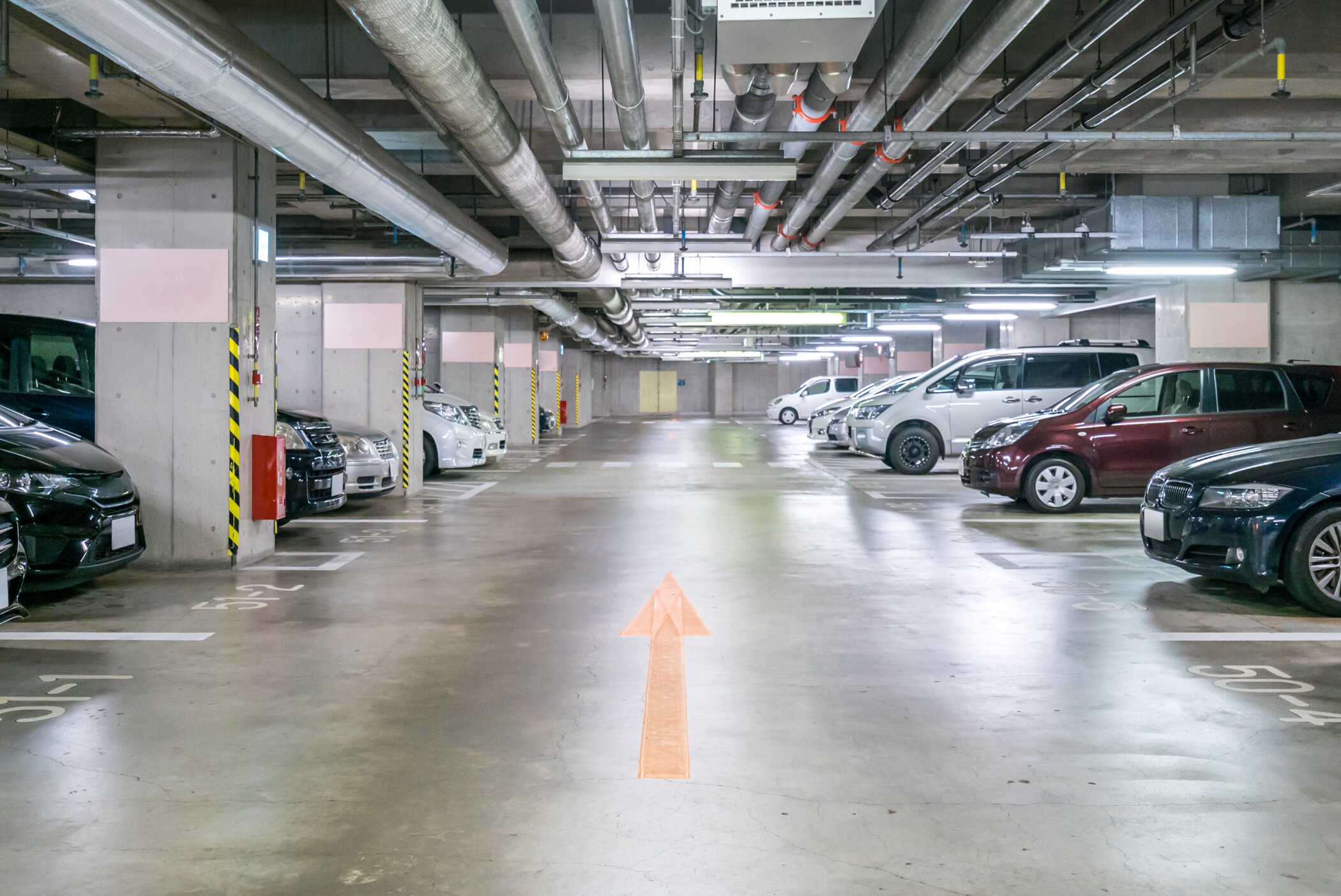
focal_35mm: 35
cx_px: 670
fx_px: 1305
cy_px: 448
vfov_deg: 37.9
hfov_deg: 54.4
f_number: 5
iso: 3200
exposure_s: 1/50
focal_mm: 35
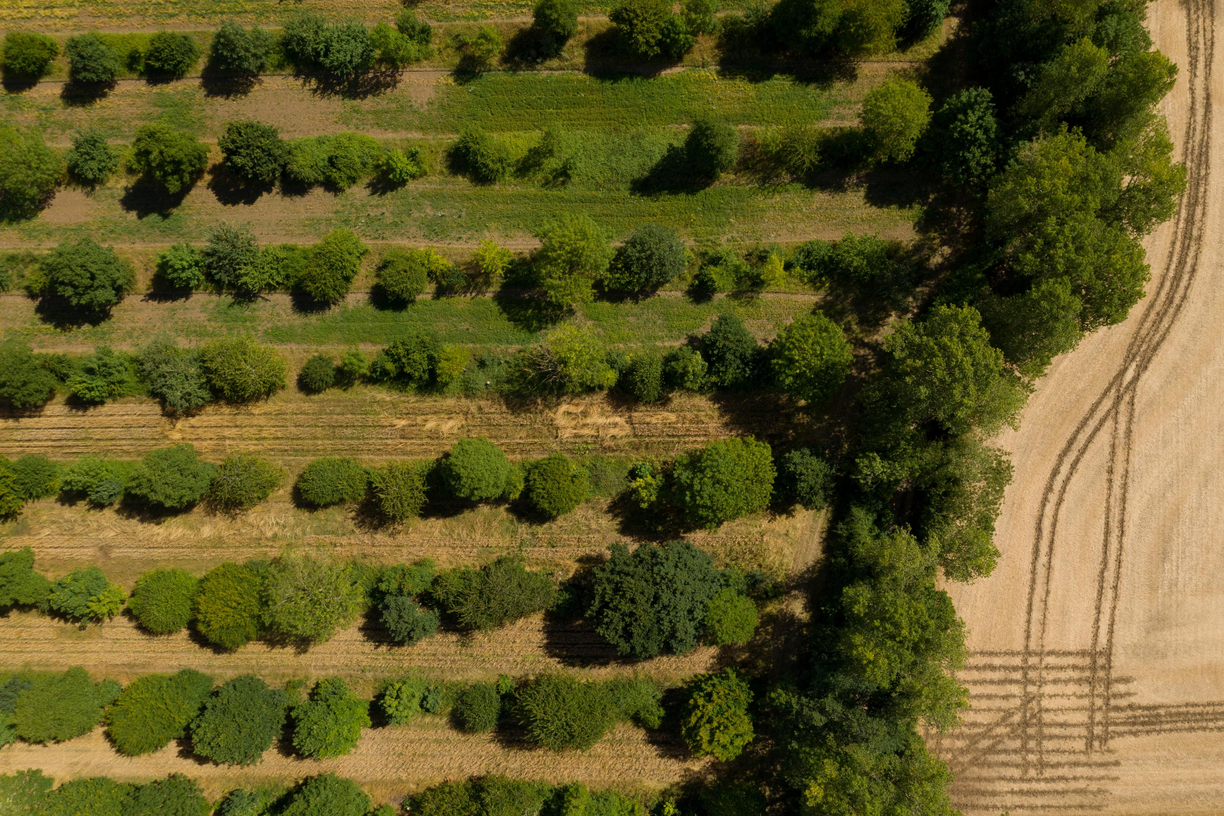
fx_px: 952
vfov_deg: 46.4
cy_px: 408
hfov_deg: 65.5
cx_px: 612
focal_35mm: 28
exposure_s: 1/100
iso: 100
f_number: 8
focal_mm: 10.26
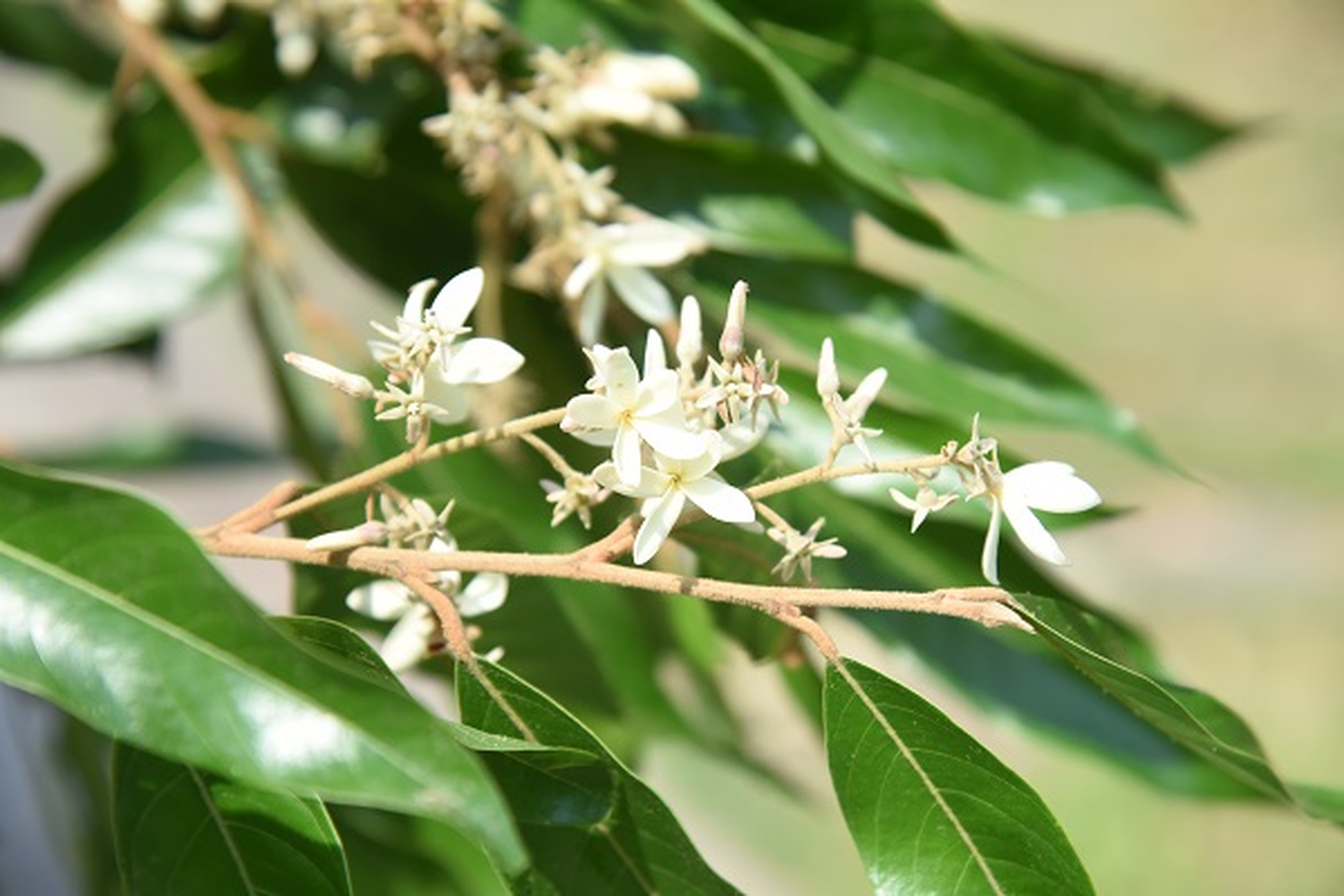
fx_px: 4480
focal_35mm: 120
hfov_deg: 17.1
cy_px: 448
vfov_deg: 11.4
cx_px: 672
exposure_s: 1/4000
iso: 1600
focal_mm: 120
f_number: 5.6
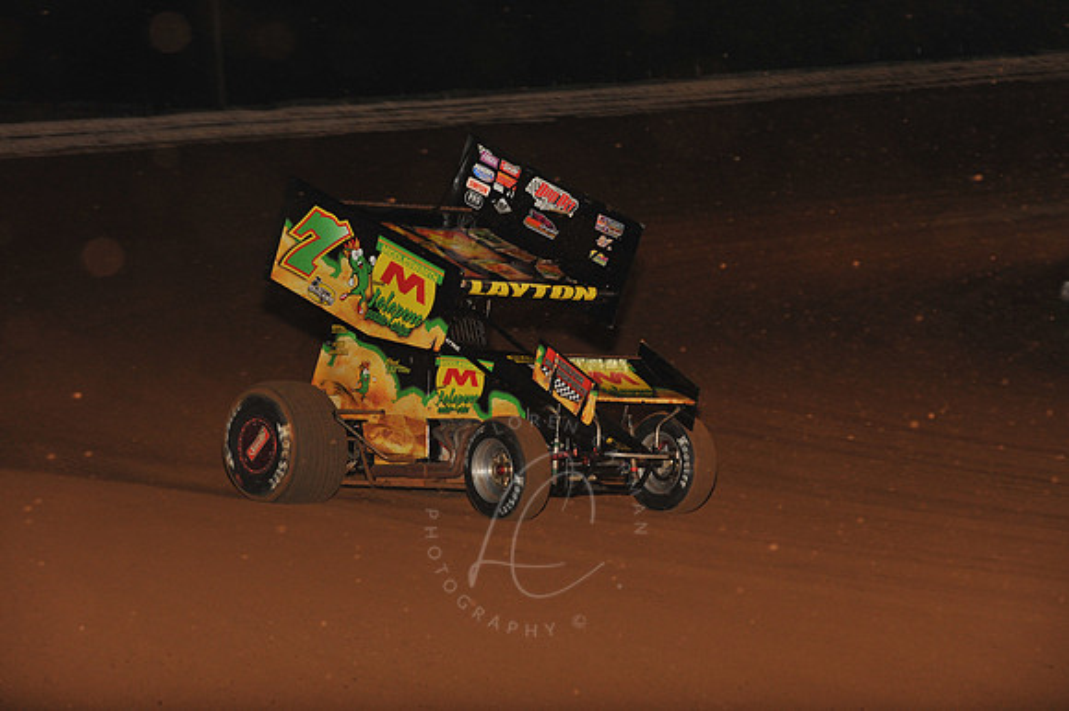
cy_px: 356
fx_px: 4006
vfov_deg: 10.1
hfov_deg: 15.2
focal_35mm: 135
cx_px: 534
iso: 1250
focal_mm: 135
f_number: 7.1
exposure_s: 1/320
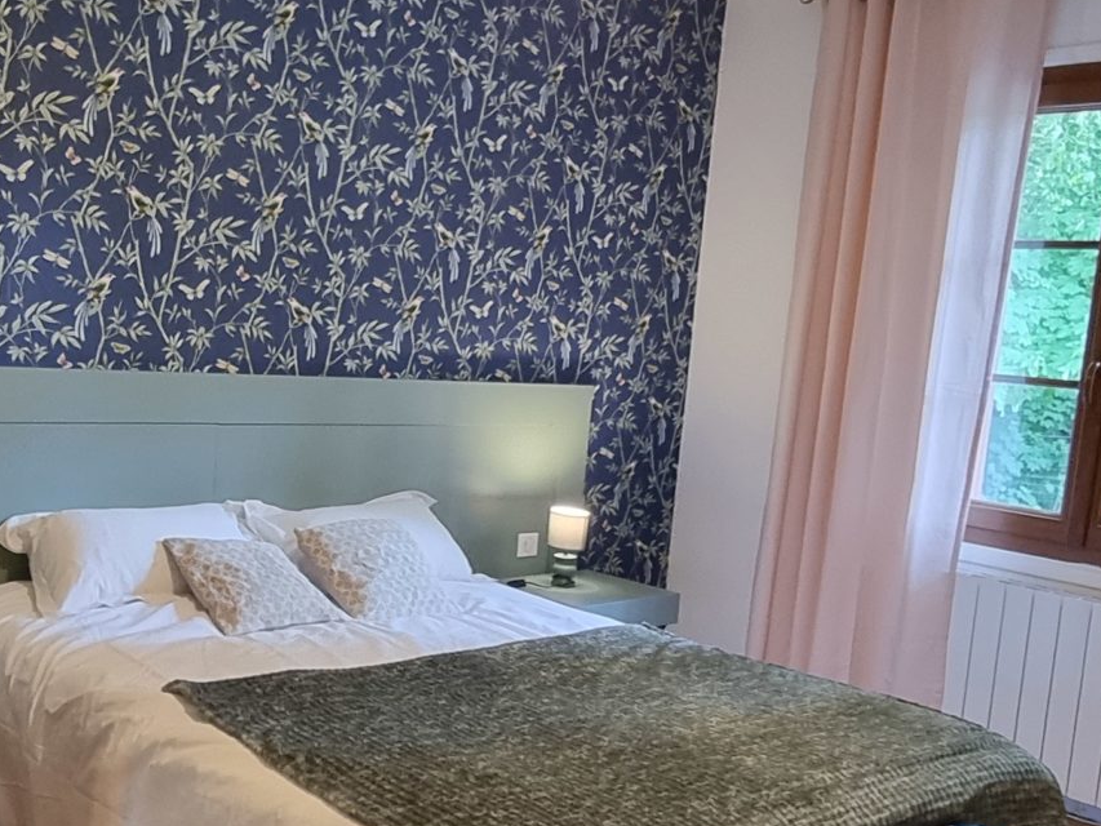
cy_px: 467
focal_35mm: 39
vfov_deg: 36.8
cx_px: 325
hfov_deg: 46.7
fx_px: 1241
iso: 400
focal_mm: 2.2
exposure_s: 1/33
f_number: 2.2
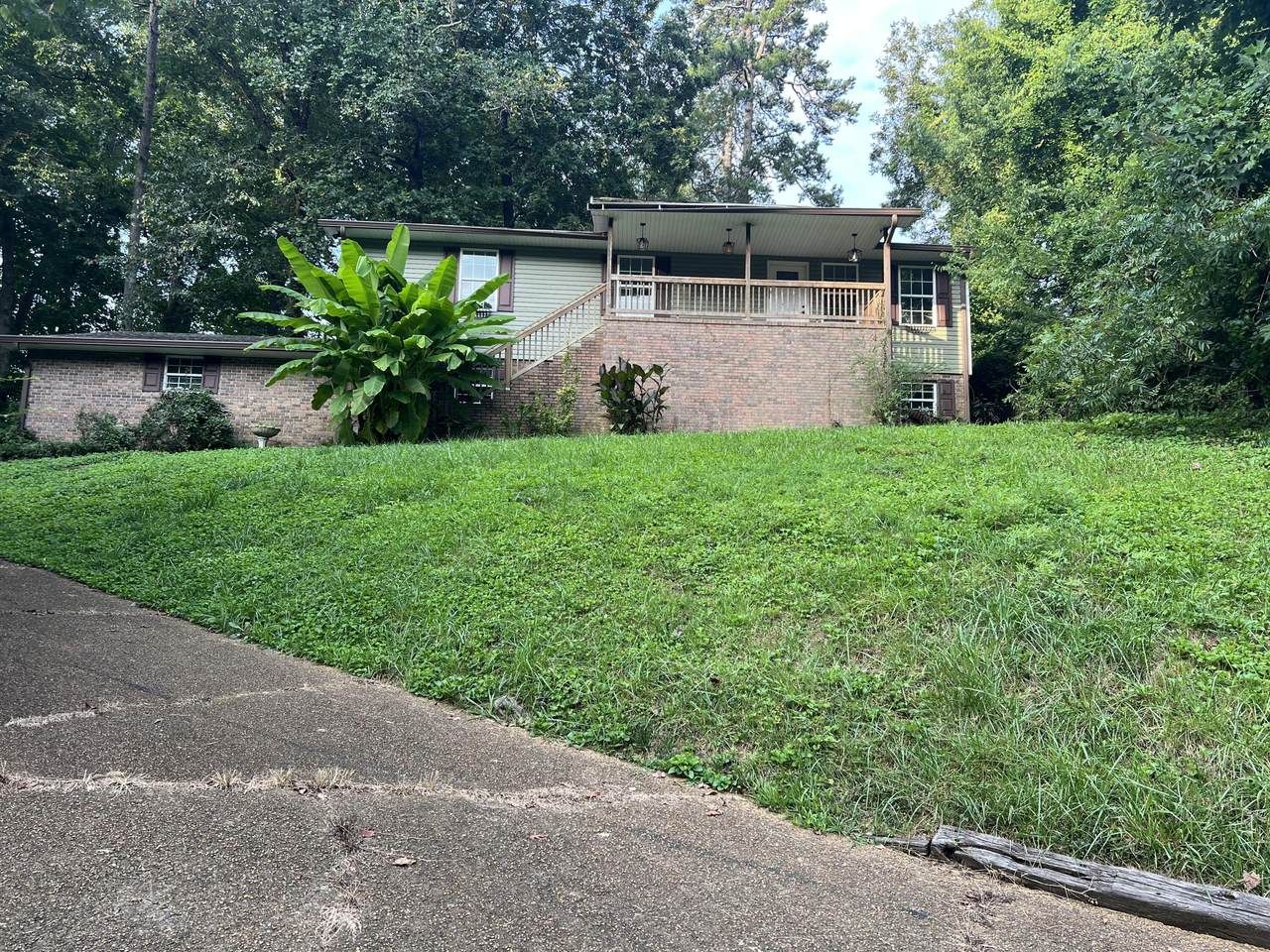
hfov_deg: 67.3
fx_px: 954
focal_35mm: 26
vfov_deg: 53.1
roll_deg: -1.3
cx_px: 635
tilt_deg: +8.7
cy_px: 476
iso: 40
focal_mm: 5.7
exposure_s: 1/171
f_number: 1.5
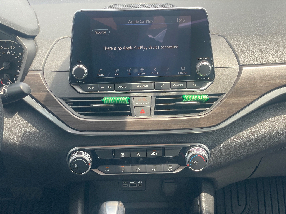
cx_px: 143
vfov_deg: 28.0
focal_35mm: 52
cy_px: 107
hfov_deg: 36.8
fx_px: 430
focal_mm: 6
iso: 25
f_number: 2
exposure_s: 1/110
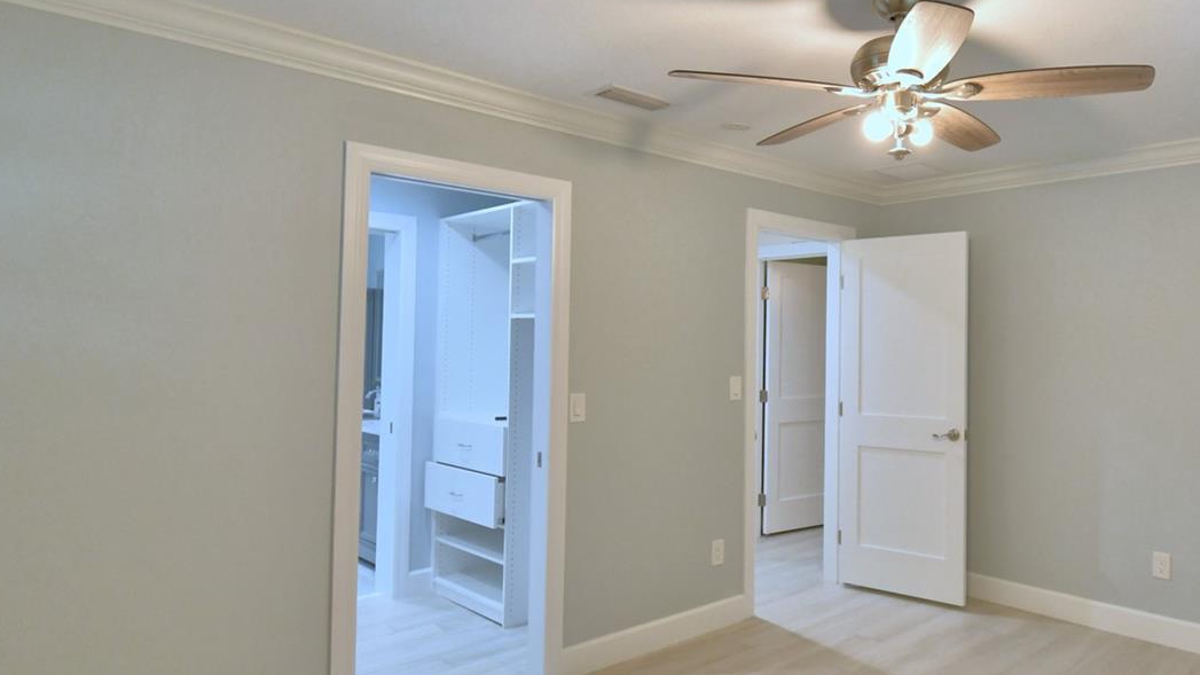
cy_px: 329
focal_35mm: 24
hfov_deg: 74.4
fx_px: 764
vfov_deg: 47.7
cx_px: 779
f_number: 4.5
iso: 400
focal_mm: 10
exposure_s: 1/40
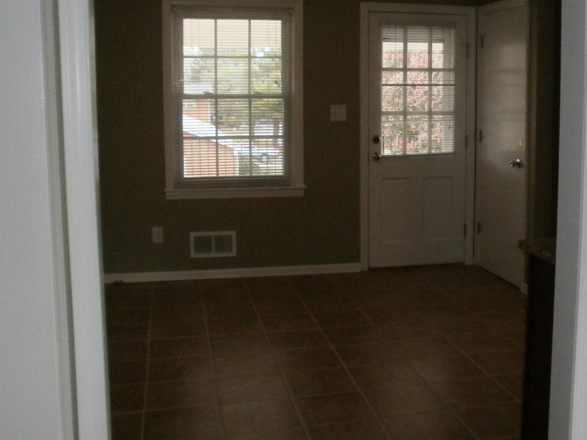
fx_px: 729
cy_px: 165
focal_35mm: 43
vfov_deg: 33.4
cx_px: 390
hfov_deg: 43.3
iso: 400
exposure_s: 1/250
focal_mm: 4.65
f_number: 2.6
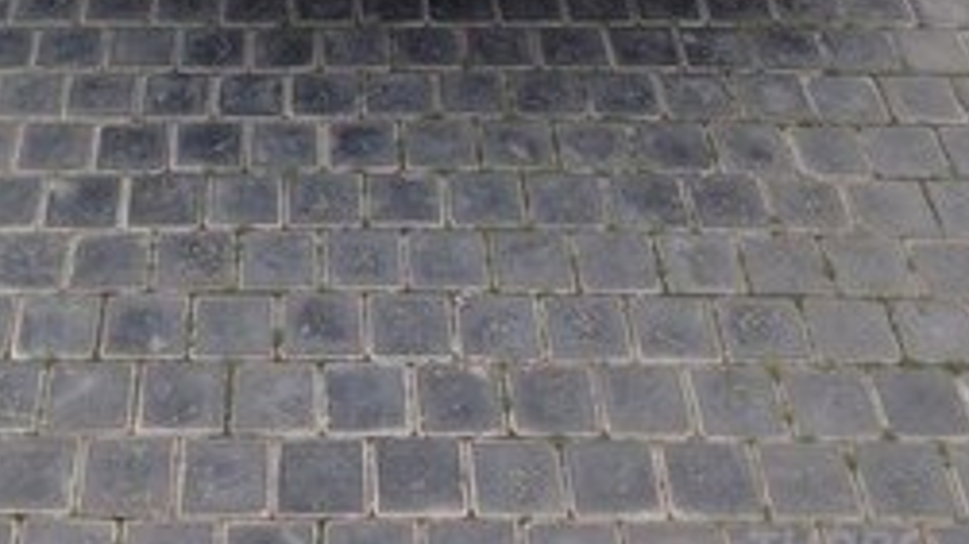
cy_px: -336
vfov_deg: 15.3
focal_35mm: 71
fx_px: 1824
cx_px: 340
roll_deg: -2.3
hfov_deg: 29.6
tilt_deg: -28.4
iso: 50
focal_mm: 4.12
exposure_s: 1/328
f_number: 2.4
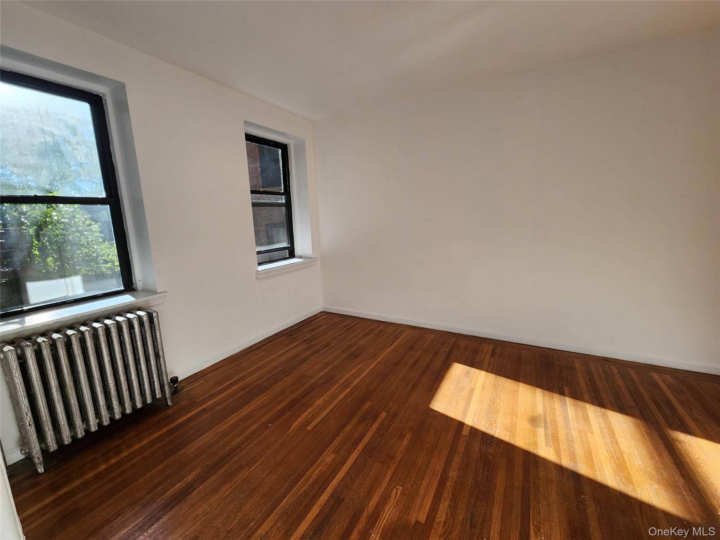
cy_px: 270
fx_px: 270
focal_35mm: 13
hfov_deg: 106.2
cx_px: 360
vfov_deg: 89.9
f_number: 2.2
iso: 50
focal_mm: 2.2
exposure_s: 1/283
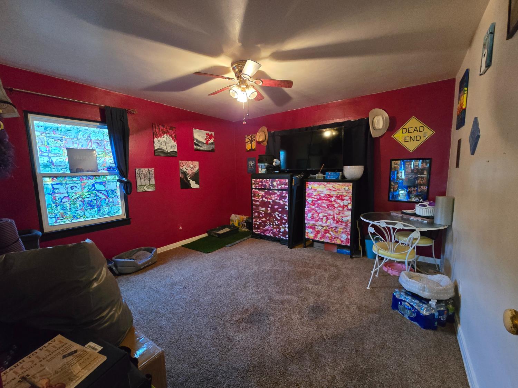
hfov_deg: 106.2
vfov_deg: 89.9
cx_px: 259
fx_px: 195
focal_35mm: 13
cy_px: 194
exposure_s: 1/40
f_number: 2.2
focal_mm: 2.2
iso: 1250
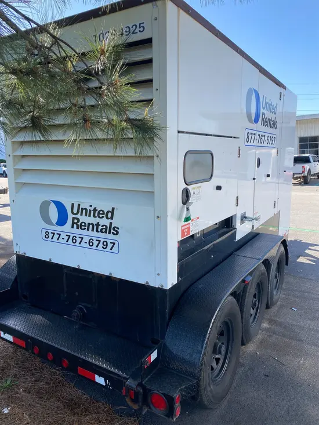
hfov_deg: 53.1
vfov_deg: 67.3
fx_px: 319
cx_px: 160
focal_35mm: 26
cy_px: 212
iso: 32
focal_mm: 4.25
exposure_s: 1/752
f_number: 1.8
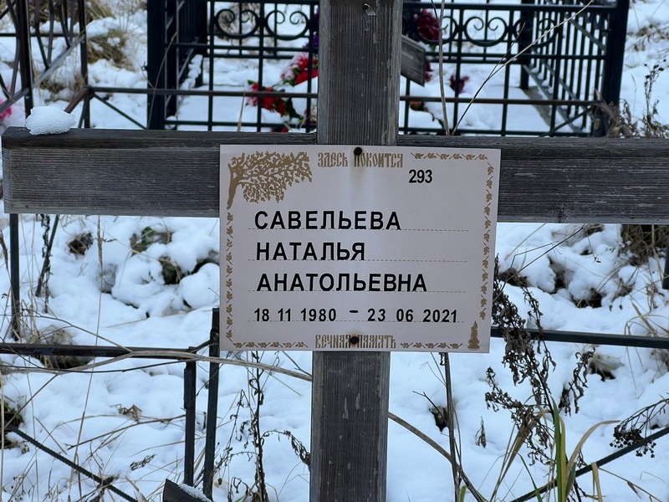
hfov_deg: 25.3
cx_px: 334
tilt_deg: -17.3
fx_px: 1488
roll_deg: -1.9
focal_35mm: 77
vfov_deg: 19.1
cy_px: 251
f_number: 2.8
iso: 32
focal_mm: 9
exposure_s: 1/99
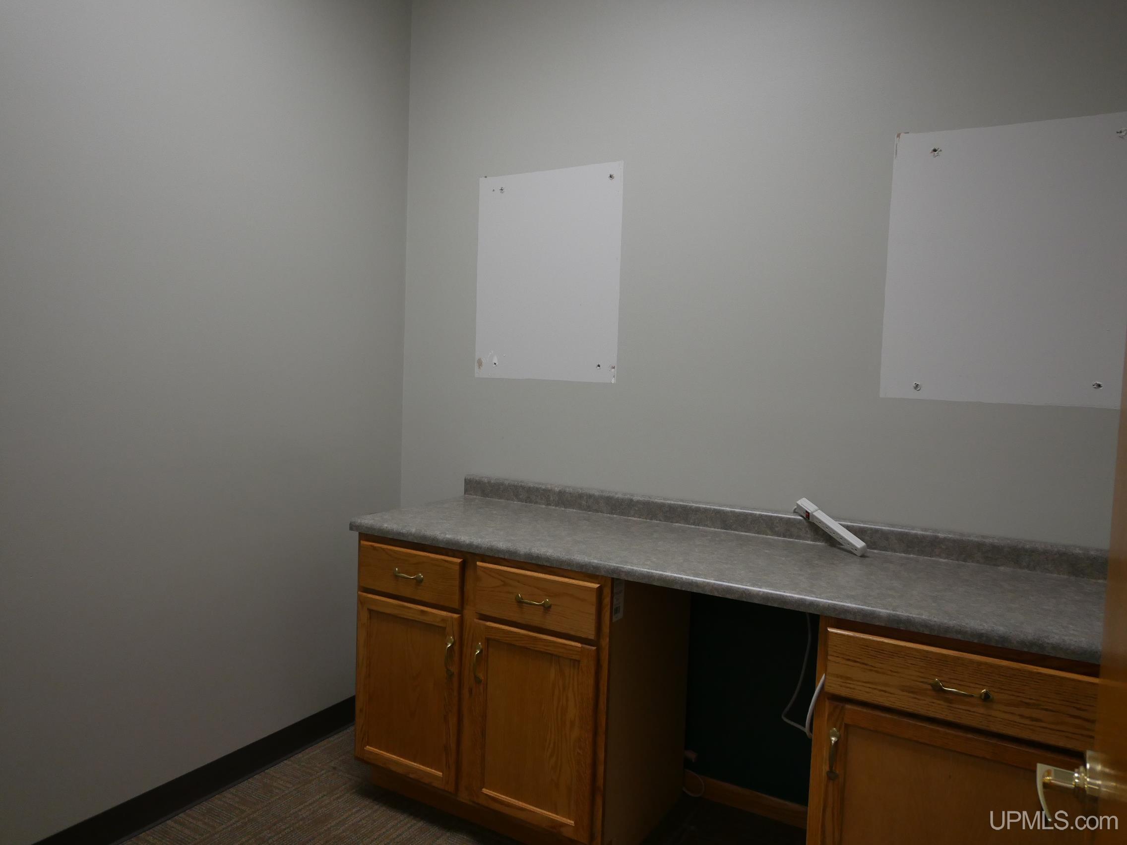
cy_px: 422
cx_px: 564
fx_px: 781
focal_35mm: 24
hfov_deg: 71.6
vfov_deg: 56.8
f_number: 4
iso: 1000
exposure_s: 1/125
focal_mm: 12
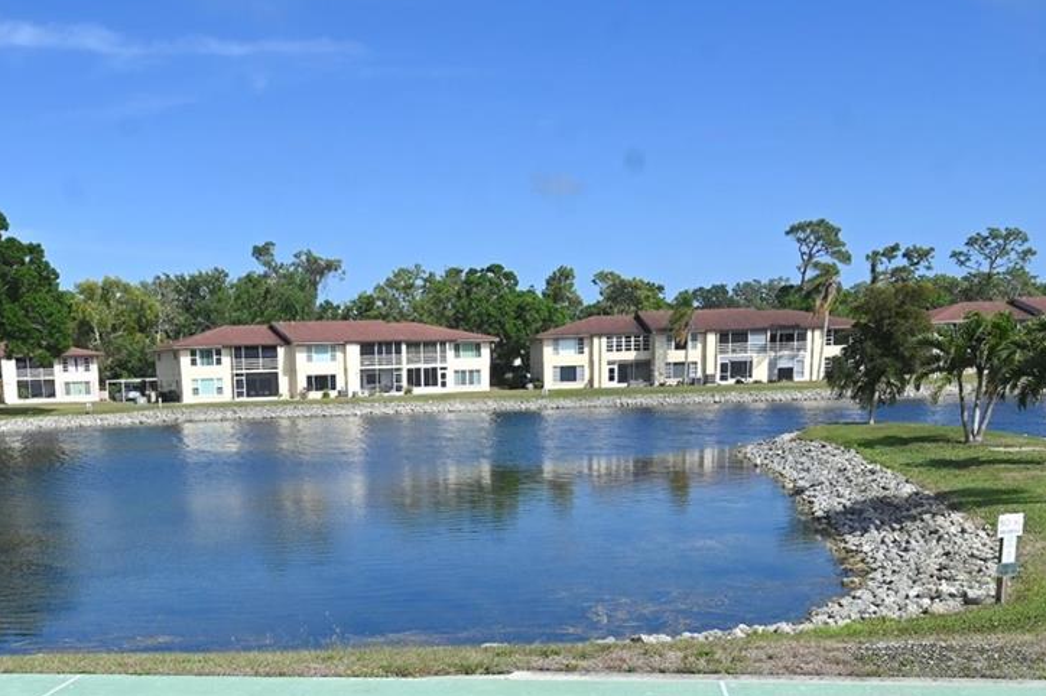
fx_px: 1252
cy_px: 641
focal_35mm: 43
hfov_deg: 44.7
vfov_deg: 29.6
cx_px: 357
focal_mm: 19.5
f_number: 8
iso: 100
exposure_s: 1/500
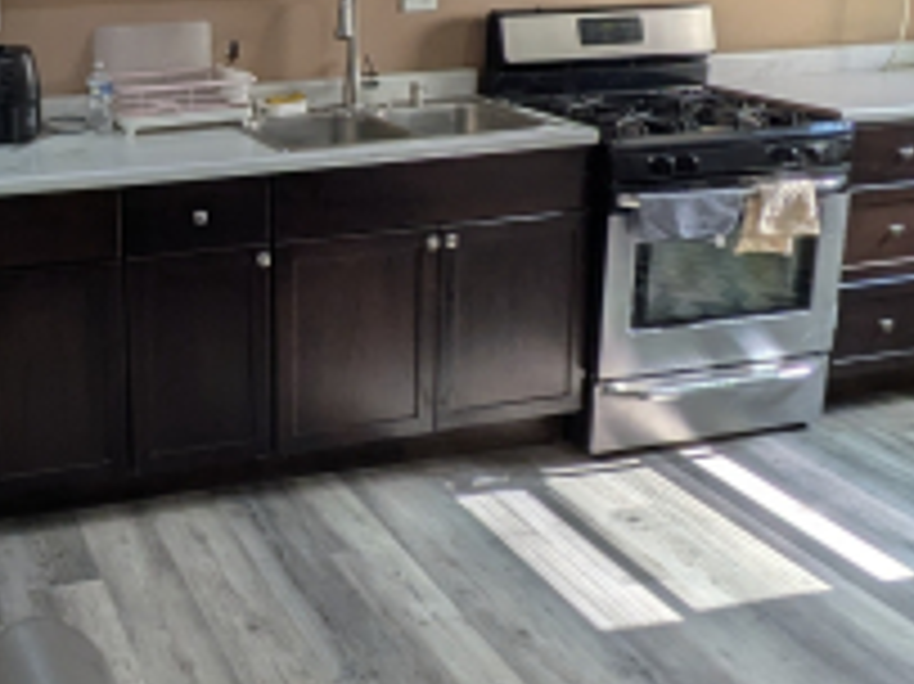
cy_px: 117
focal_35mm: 46
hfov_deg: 38.8
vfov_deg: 30.6
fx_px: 1214
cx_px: 115
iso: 58
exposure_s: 1/112
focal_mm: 1.85
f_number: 2.2
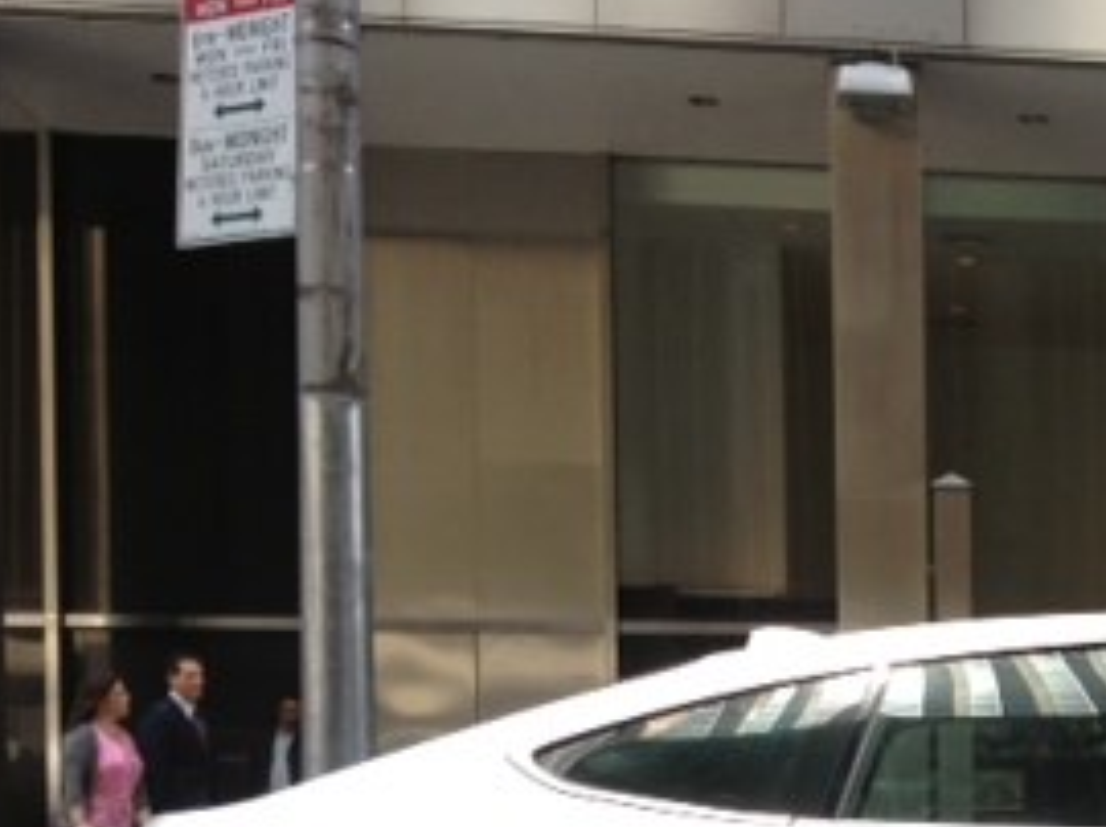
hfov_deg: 22.0
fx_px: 2650
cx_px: 1278
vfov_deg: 17.2
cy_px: 893
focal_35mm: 83
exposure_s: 1/120
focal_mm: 4.28
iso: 50
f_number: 2.4
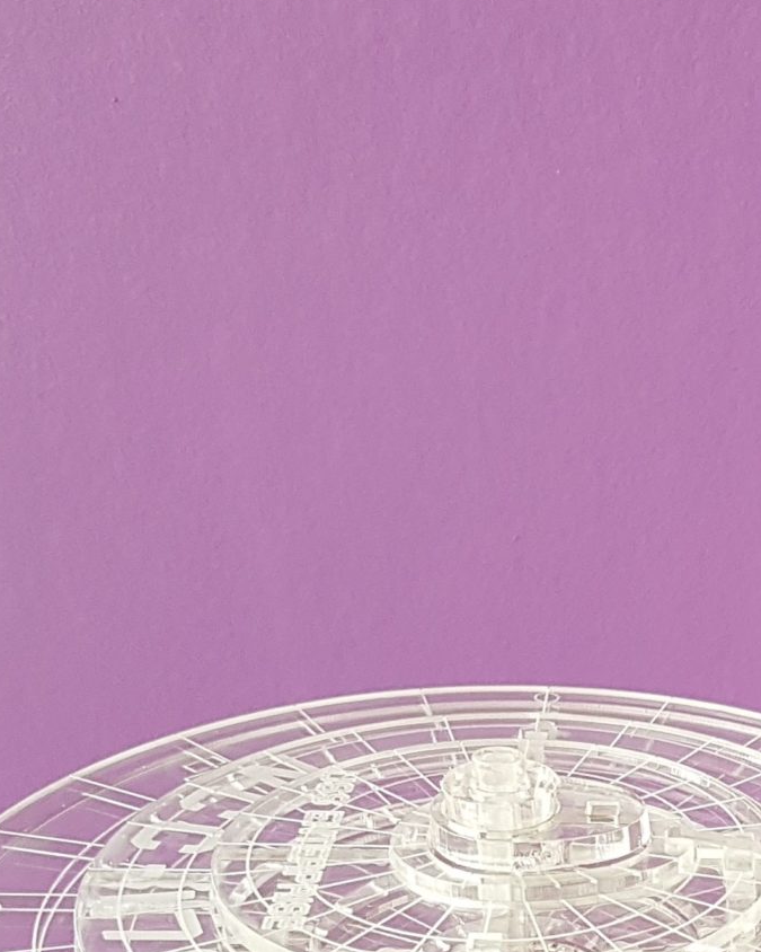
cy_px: 940
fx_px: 2168
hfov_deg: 17.4
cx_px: 1231
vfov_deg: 23.7
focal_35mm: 77
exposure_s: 1/50
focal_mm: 4.2
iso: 125
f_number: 1.7
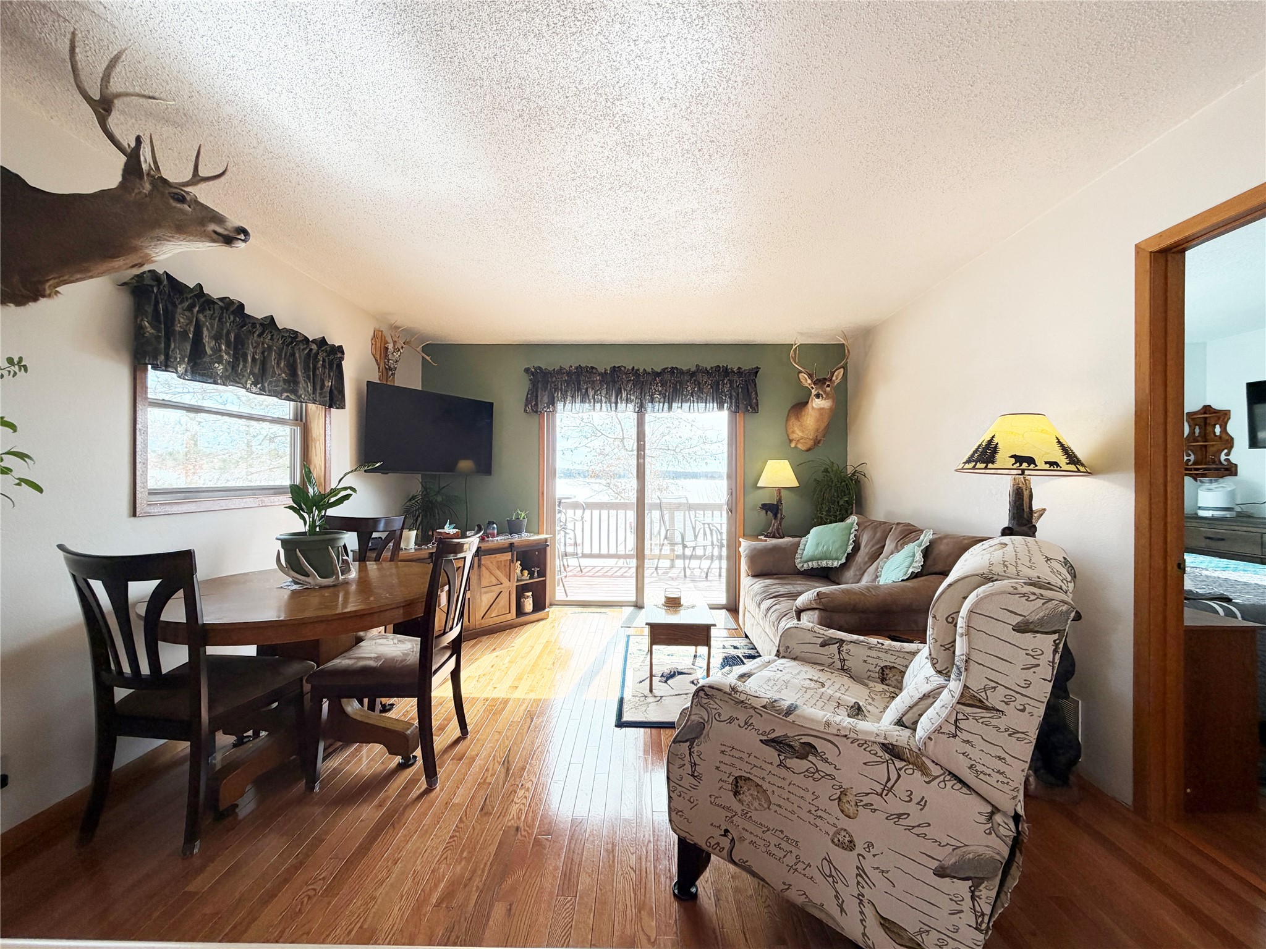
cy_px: 474
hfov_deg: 102.1
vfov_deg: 85.7
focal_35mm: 14
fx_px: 512
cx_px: 633
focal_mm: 2.22
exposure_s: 1/126
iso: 64
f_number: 2.2
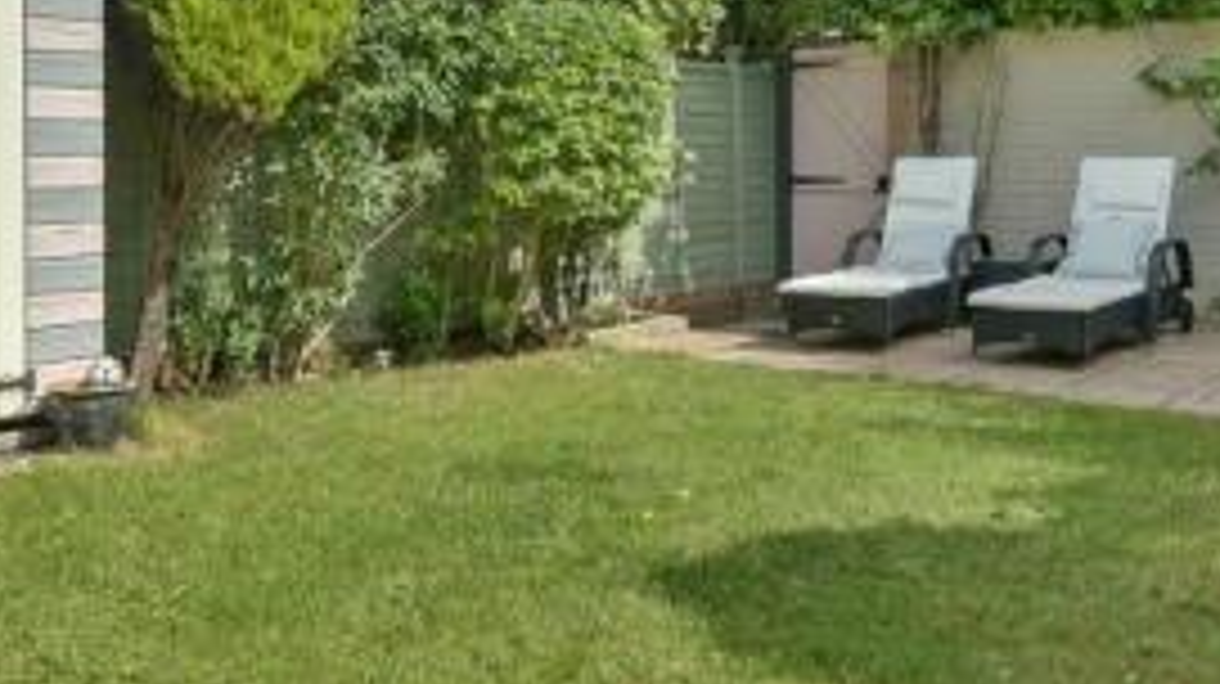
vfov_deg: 30.3
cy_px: 128
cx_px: 651
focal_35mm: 38
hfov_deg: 52.8
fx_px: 1228
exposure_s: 1/100
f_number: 8
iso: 160
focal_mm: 10
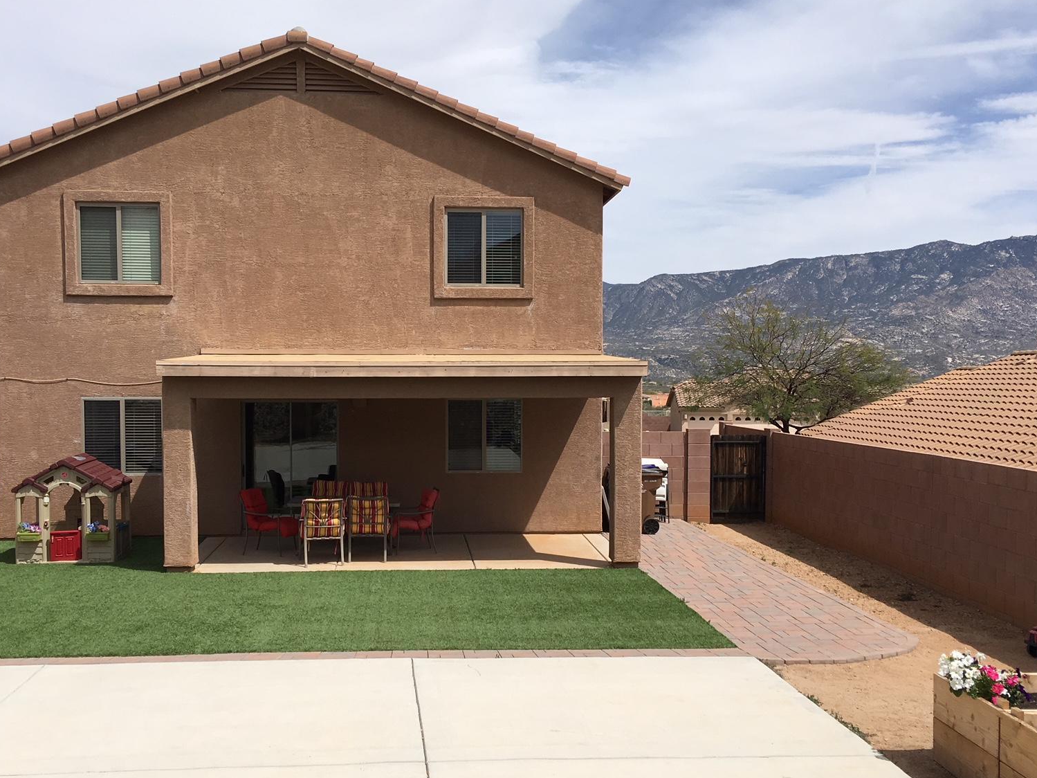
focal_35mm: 39
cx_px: 481
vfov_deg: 36.8
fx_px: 1168
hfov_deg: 47.8
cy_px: 442
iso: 25
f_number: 2.2
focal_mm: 4.15
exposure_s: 1/2331
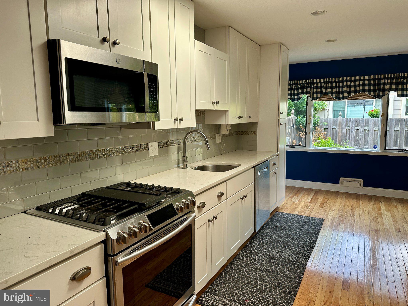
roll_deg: +0.2
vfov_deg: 56.8
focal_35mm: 24
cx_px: 204
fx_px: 283
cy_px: 153
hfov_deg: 71.6
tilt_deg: -7.4
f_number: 1.78
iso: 100
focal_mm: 6.86
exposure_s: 1/121
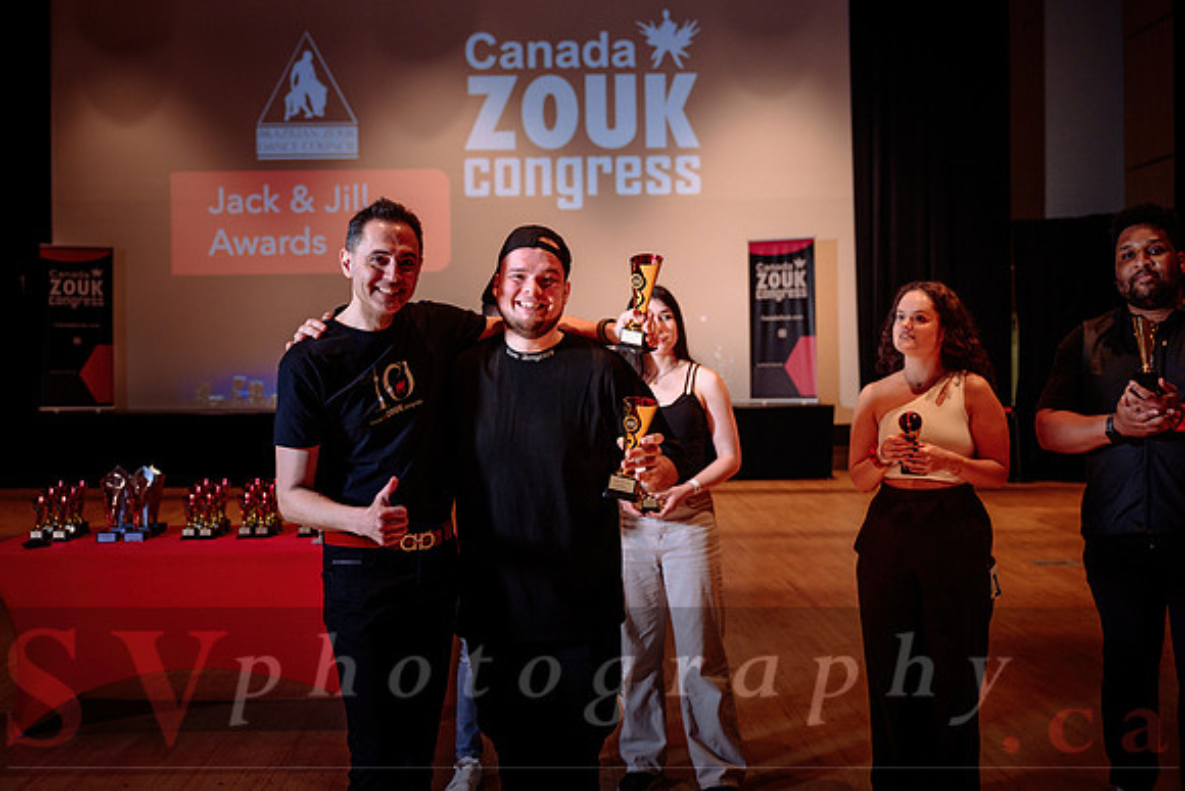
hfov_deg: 51.1
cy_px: 374
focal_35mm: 38
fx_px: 1239
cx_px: 548
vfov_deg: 35.4
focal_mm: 35
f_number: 3.2
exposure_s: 1/125
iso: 1000
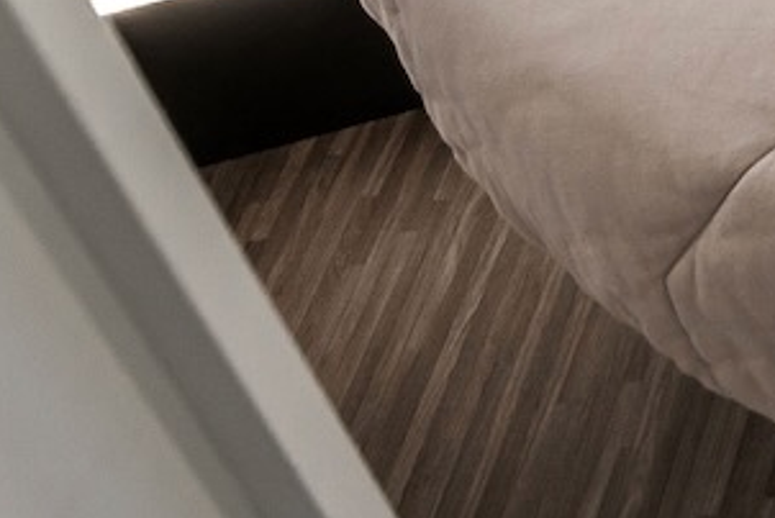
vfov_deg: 10.9
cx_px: 1594
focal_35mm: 106
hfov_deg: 15.2
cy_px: -742
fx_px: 2284
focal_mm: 16
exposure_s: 1/40
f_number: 7.1
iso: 400
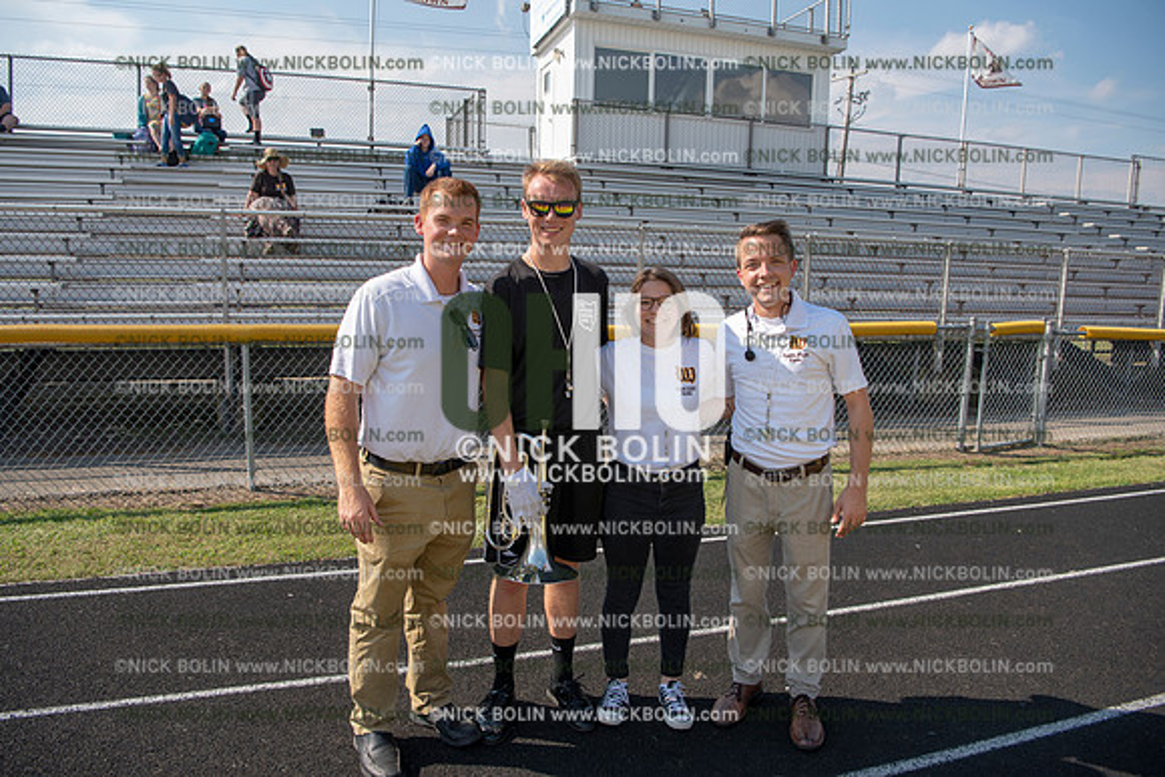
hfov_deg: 73.7
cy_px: 388
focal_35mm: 24
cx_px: 582
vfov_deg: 53.2
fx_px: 777
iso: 200
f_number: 5.6
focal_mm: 24
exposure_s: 1/1000
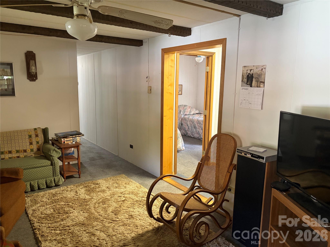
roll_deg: -0.3
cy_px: 124
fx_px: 248
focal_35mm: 26
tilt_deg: -9.1
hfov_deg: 67.3
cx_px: 165
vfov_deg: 53.1
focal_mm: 5.96
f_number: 1.6
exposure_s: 1/60
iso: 400
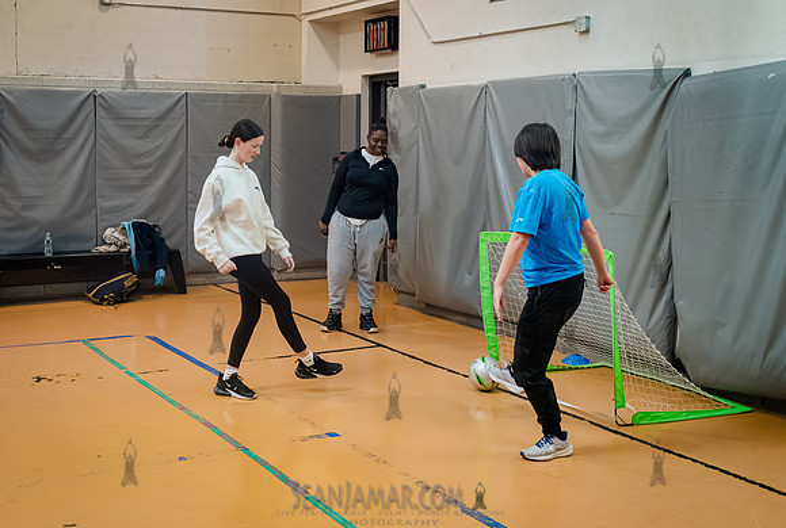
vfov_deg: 30.3
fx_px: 971
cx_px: 303
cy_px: 206
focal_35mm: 44
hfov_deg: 43.8
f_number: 5.6
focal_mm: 35
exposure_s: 1/800
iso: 8000
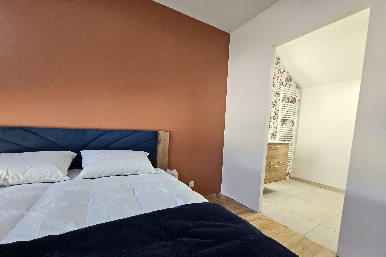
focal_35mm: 14
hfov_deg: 104.3
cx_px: 196
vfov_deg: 80.7
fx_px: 150
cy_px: 146
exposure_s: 1/70.8
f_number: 2.2
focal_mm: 2.2
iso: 125
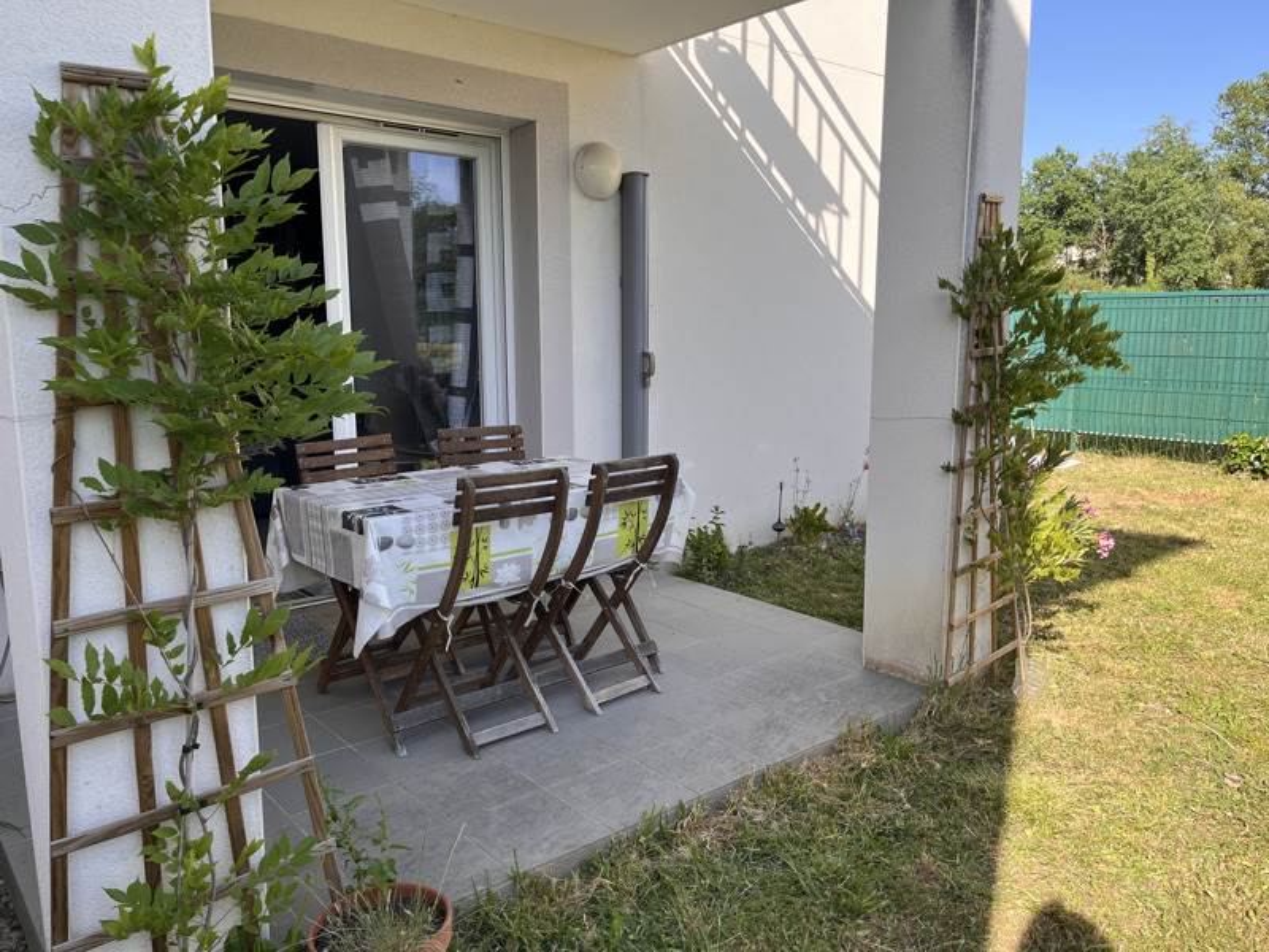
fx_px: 953
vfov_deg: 53.1
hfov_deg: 67.3
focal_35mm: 26
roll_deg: -0.7
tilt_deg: -9.2
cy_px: 476
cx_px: 634
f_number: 1.6
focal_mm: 5.1
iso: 50
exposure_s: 1/959
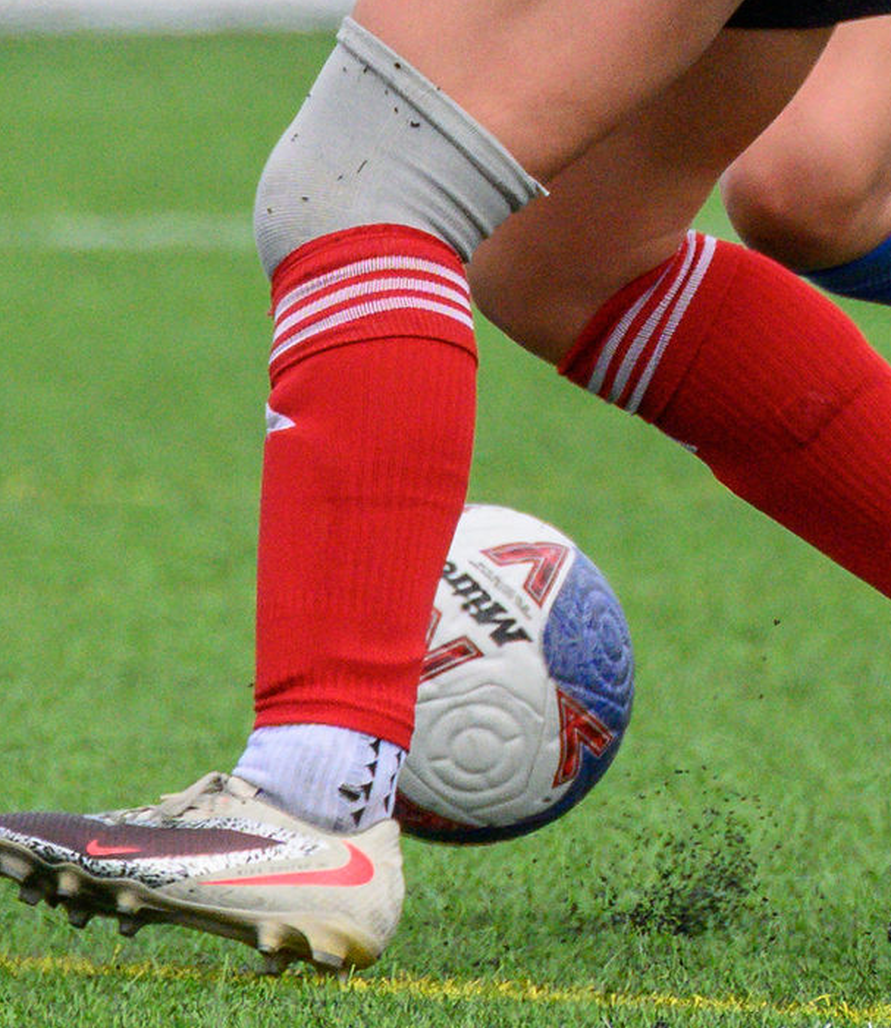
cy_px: -511
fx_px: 74806
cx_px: 482
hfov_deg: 0.7
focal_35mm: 2380
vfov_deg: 0.8
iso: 900
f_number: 5.3
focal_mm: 310
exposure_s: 1/2000
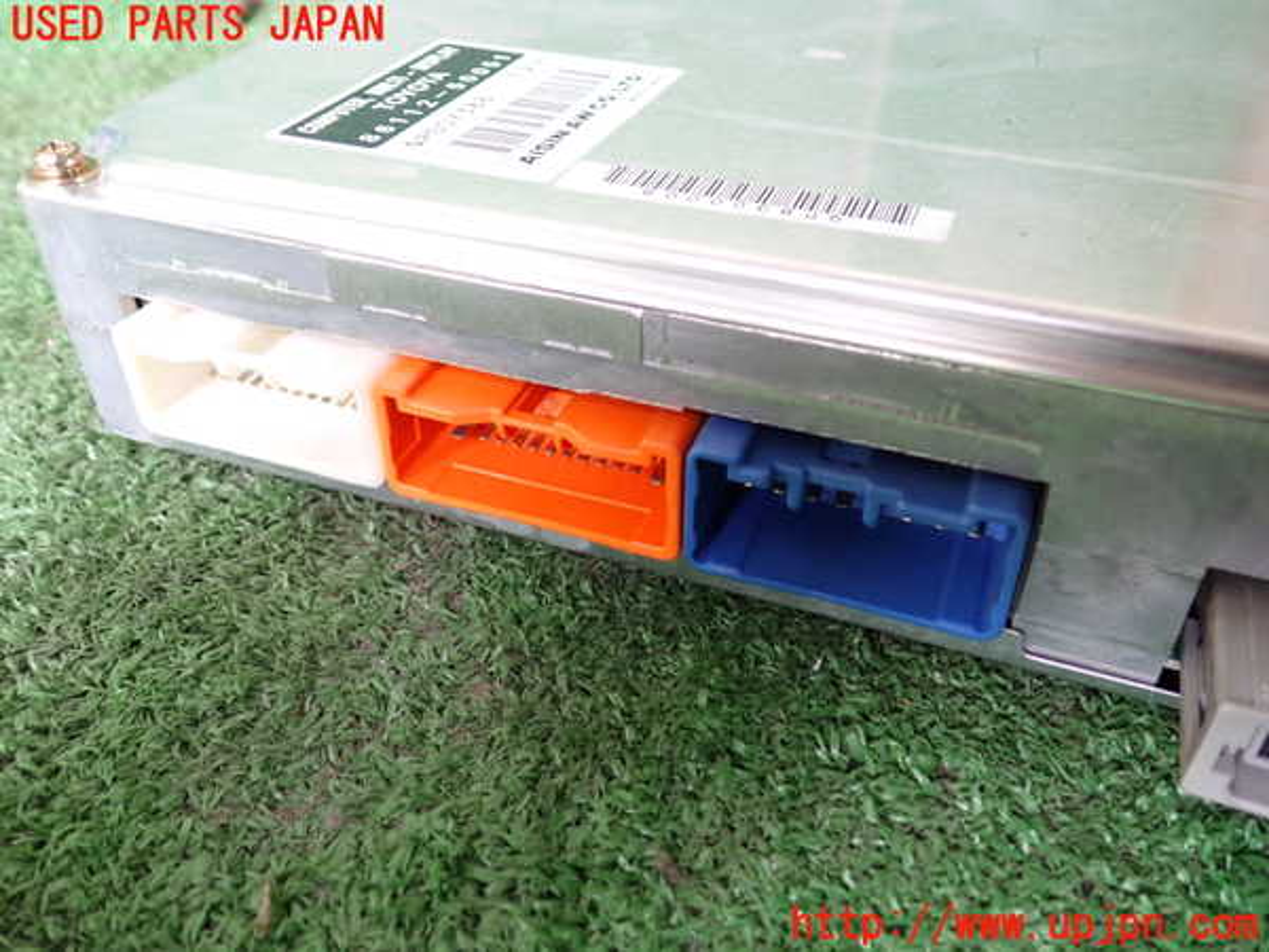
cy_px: 476
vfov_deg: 46.8
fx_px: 1100
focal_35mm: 30
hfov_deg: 60.0
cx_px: 634
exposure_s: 1/50
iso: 200
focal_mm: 5.4
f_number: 2.3
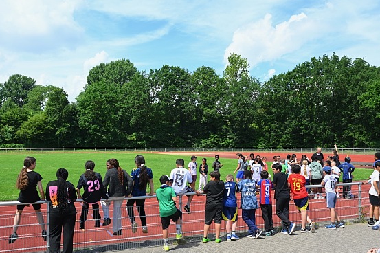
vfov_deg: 36.8
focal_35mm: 36
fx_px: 380
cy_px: 133
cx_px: 190
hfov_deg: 53.2
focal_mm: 34
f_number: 7.1
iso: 100
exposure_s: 1/200
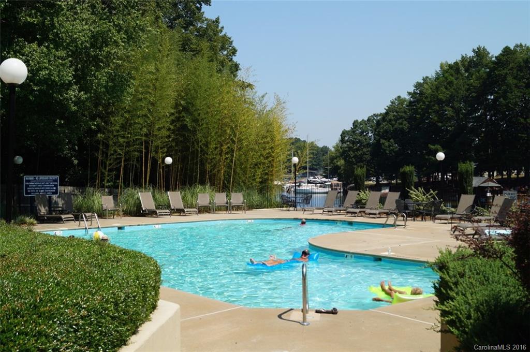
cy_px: 176
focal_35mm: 42
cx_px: 265
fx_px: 618
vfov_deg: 31.8
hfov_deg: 46.5
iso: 100
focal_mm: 28
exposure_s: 1/125
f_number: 9
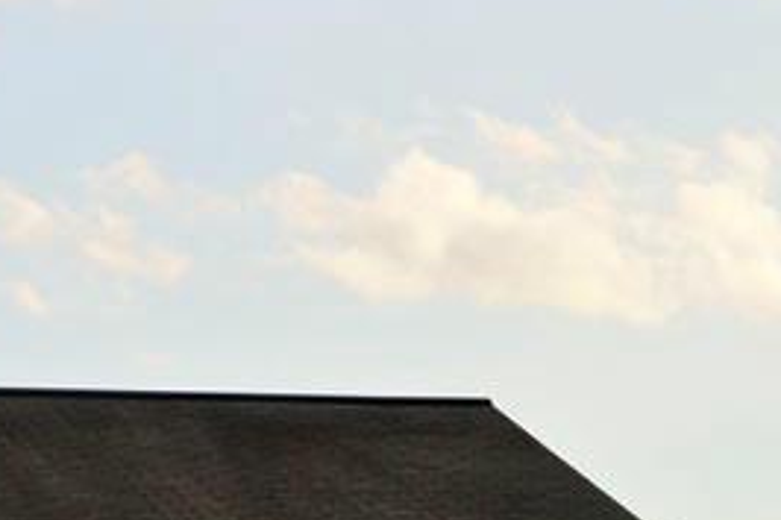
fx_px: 4314
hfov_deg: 10.1
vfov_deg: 6.9
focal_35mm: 199
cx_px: -323
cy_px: 586
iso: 400
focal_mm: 46
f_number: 11
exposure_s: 1/320
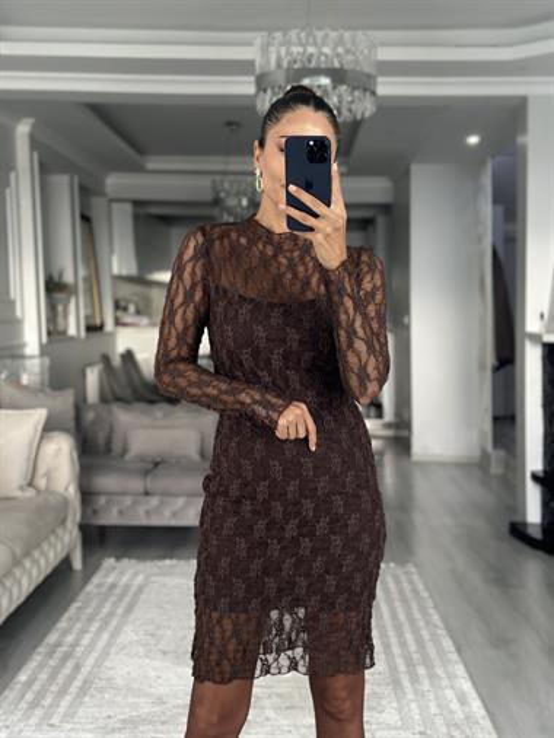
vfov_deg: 39.6
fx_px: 1023
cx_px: 277
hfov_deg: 30.3
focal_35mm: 48
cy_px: 369
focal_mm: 6.86
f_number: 1.78
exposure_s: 1/60
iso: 320
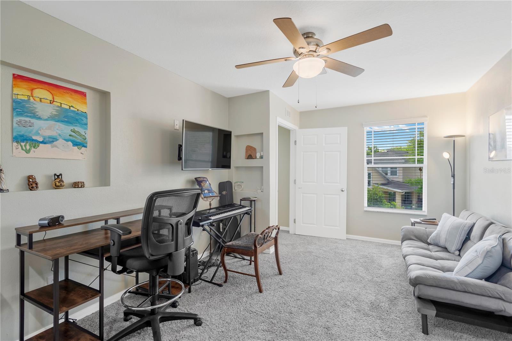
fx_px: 242
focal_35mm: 17
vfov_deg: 70.5
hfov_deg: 93.3
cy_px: 170
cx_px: 256
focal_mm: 17
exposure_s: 1/13
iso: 400
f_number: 5.6
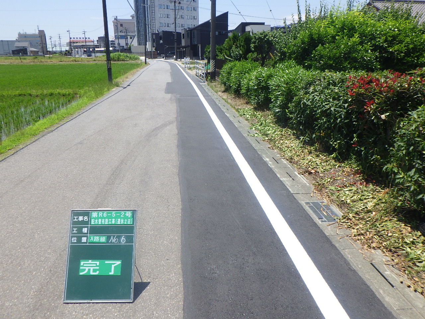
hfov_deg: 63.4
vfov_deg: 49.7
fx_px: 344
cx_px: 212
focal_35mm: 28
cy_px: 160
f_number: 4.2
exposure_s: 1/800
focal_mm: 5
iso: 125
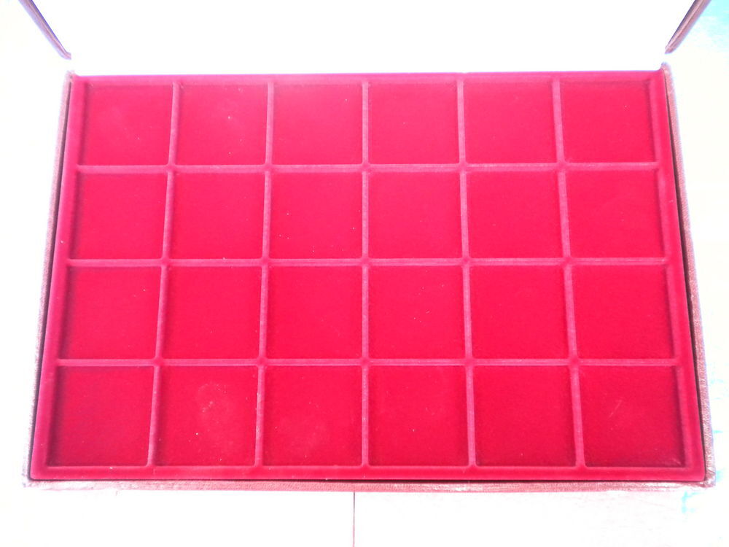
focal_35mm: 35
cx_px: 364
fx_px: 737
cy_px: 274
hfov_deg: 52.6
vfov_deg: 40.7
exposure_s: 1/112
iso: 400
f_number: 3.1
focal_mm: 6.3
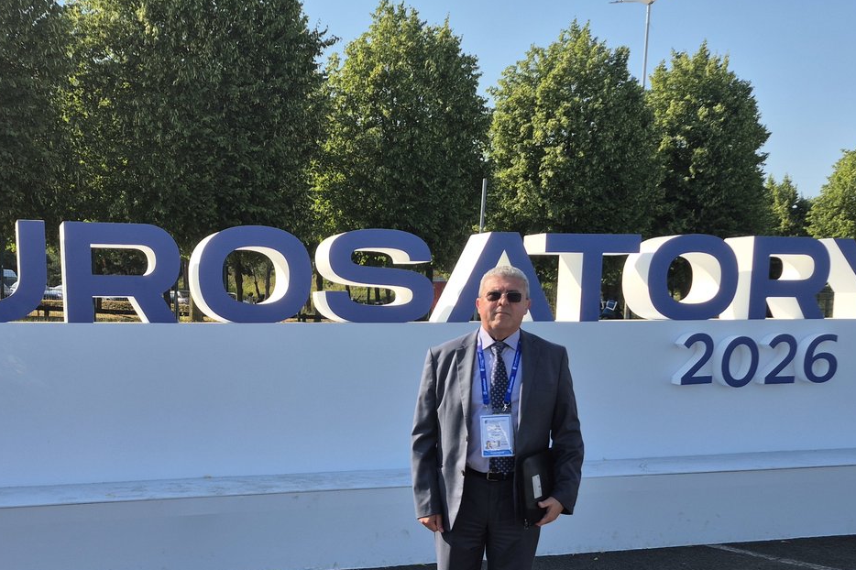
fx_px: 974
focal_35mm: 41
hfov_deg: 46.8
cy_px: 452
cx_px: 296
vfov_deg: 31.8
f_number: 1.8
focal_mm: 5.4
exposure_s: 1/1644
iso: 25
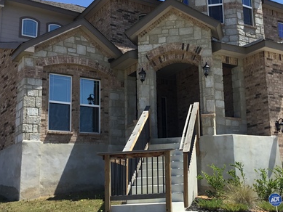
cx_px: 182
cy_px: 98
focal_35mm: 51
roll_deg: +1.4
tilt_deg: +12.8
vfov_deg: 28.6
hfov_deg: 37.2
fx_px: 417
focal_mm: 3.3
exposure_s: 1/1164
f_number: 2.4
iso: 25
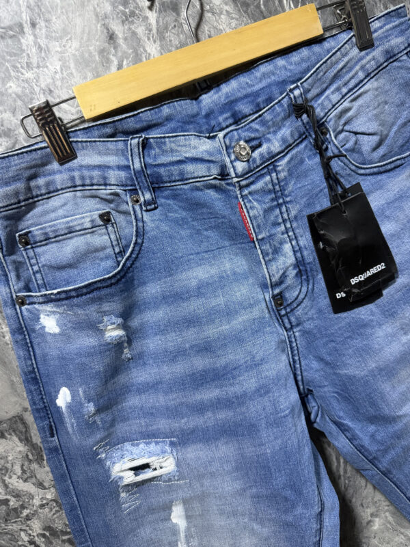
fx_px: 379
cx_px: 205
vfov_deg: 71.6
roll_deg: +19.6
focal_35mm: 24
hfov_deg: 56.8
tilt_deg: -11.0
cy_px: 274
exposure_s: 1/60
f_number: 1.78
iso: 500
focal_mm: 6.76
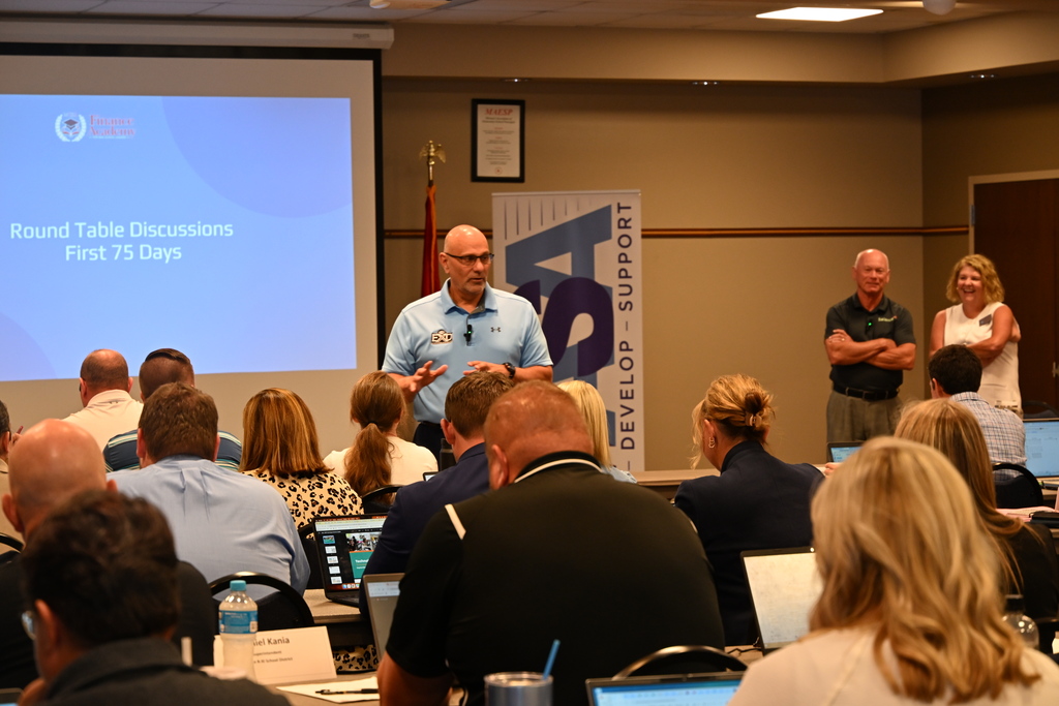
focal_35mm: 105
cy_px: 353
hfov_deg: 19.5
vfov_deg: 13.0
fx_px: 3089
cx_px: 530
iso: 1400
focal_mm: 105
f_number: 7.1
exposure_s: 1/30
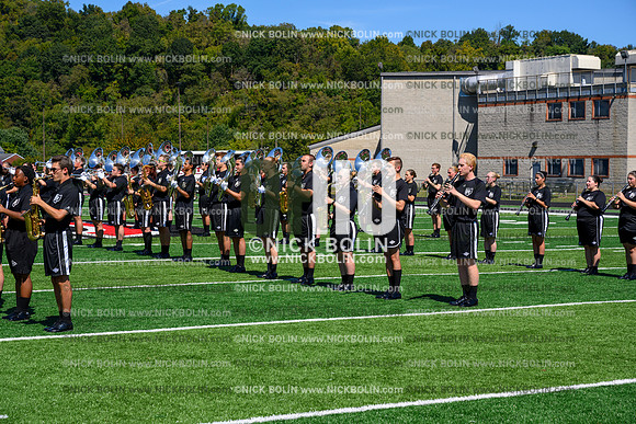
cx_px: 318
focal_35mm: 70
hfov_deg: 28.8
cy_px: 212
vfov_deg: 19.5
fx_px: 1237
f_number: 8
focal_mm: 70
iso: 160
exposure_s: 1/640
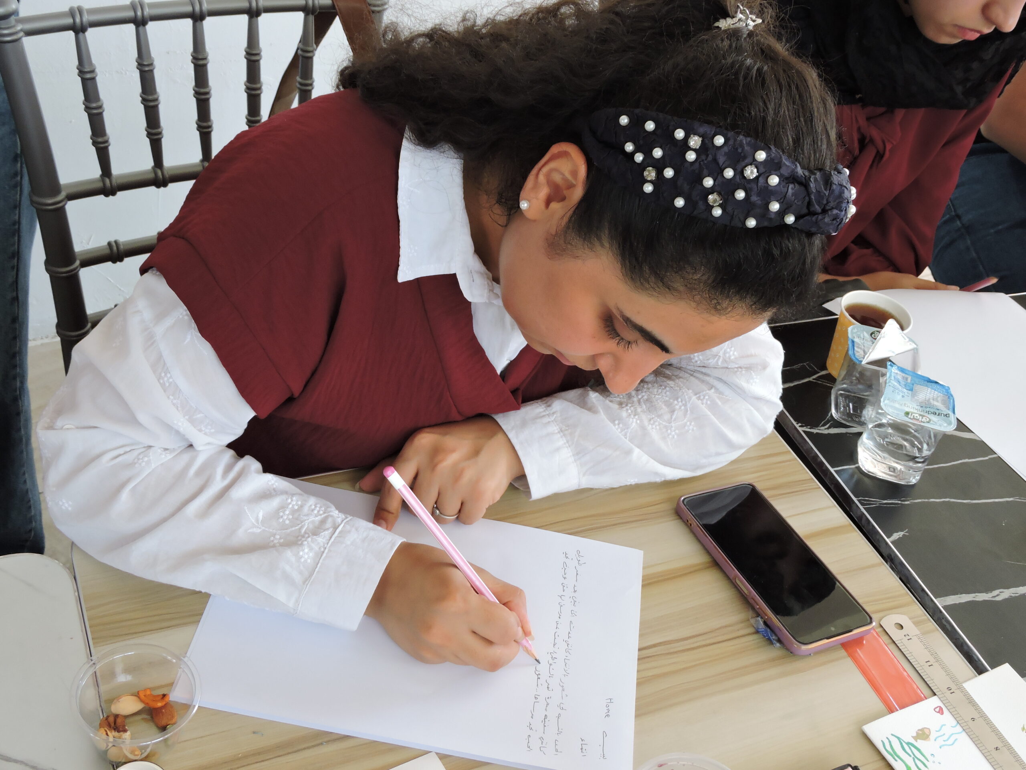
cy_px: 385
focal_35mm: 40
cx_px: 513
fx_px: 1186
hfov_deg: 46.8
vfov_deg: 36.0
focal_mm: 7.2
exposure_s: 1/30
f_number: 3.8
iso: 280
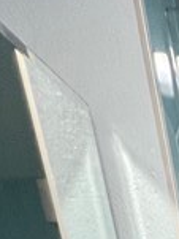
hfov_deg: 11.1
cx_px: 531
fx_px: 608
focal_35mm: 88
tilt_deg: -23.6
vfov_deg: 10.3
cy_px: 788
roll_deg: +2.3
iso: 160
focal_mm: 1.57
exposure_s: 1/120
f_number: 1.8
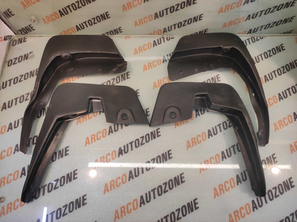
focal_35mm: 17
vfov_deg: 74.7
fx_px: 146
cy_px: 111
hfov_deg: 91.1
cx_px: 148
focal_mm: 4.74
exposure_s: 1/33
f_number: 1.79
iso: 105
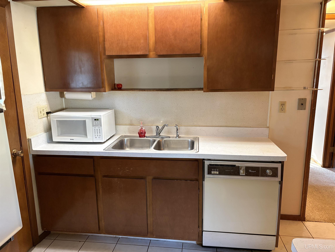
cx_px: 168
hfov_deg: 67.3
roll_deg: +1.3
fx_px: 252
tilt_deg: -10.6
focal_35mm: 26
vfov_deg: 53.1
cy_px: 126
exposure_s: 1/60
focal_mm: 5.96
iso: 400
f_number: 1.6
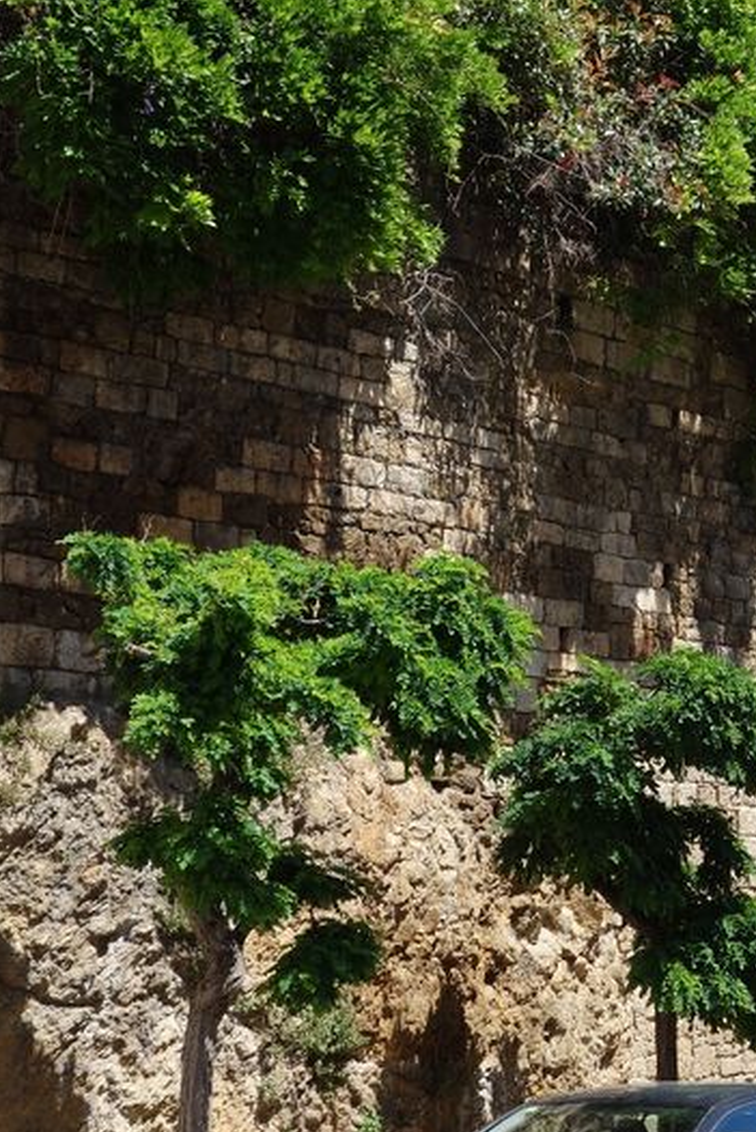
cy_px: 513
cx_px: 670
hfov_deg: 15.4
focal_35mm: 88
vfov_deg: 23.1
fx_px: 2770
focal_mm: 18.02
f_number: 5.6
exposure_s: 1/320
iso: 125
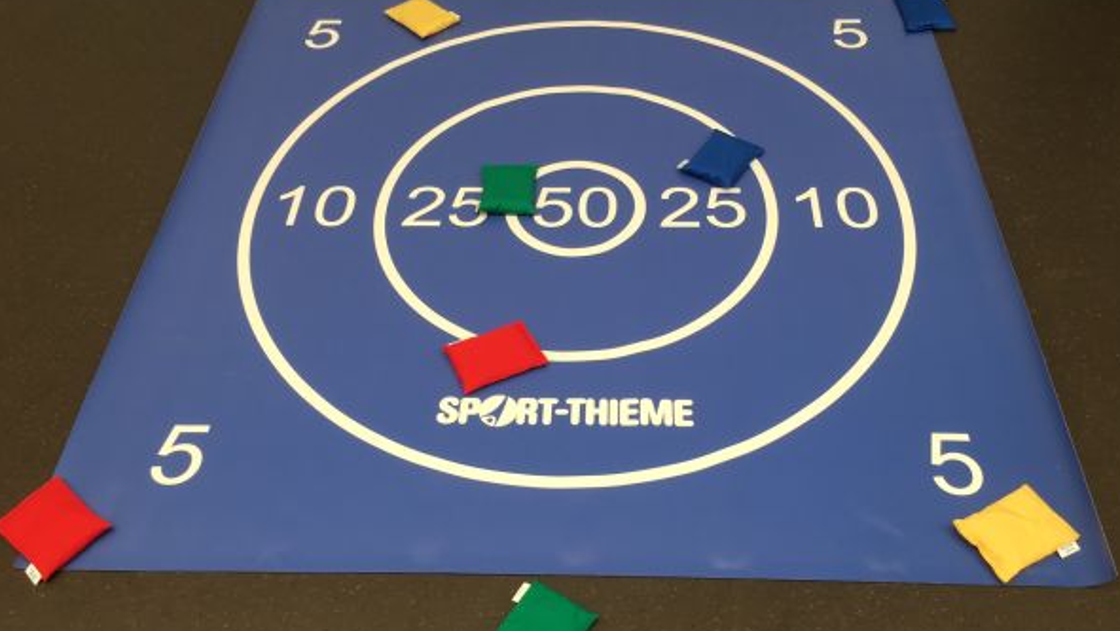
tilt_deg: -50.4
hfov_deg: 61.0
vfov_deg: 36.7
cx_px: 563
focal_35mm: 32
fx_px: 951
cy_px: 339
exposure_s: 1/108
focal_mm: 4.15
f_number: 2.2
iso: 25
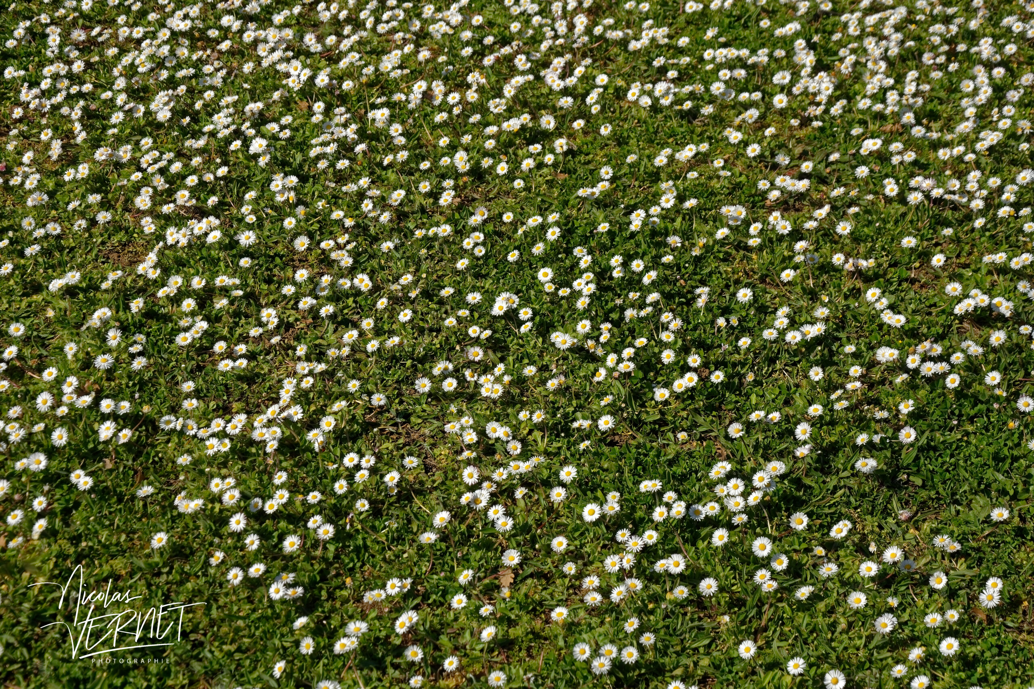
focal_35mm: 78
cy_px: 344
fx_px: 2240
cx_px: 517
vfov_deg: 17.5
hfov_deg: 26.0
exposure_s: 1/400
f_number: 10
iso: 200
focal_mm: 52
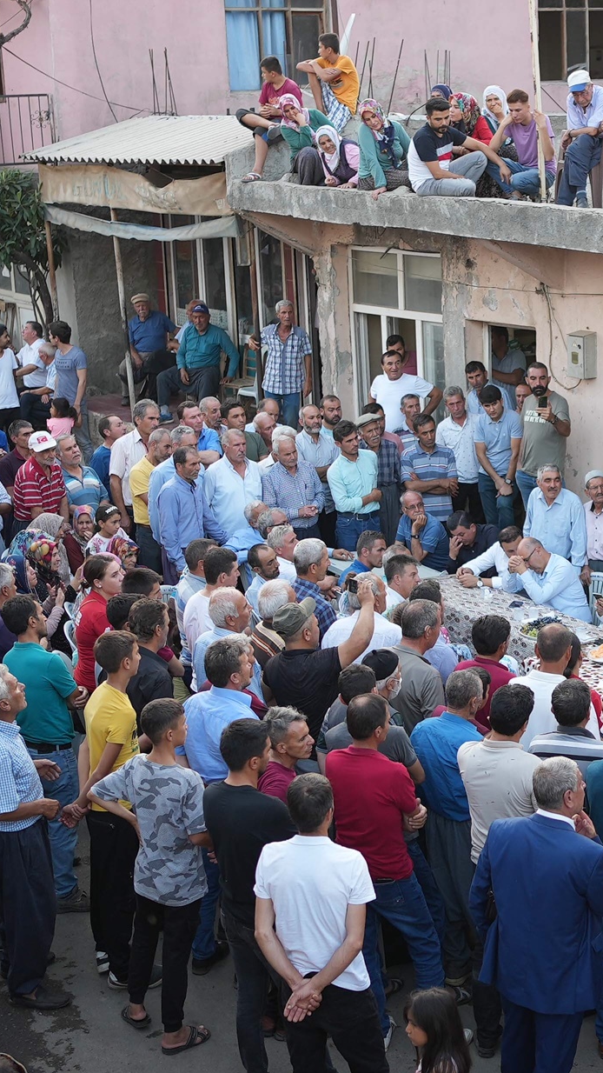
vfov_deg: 33.3
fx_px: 1791
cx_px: 527
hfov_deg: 18.8
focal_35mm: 63
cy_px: 531
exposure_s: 1/400
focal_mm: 35
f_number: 2.2
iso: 320
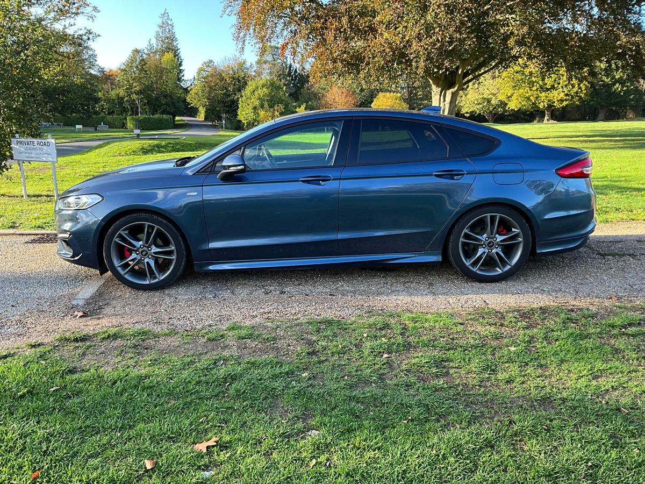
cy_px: 242
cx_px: 322
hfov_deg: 61.7
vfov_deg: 48.2
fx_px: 540
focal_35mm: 29
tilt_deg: -12.8
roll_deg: -1.3
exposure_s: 1/128
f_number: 1.8
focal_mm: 3
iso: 20
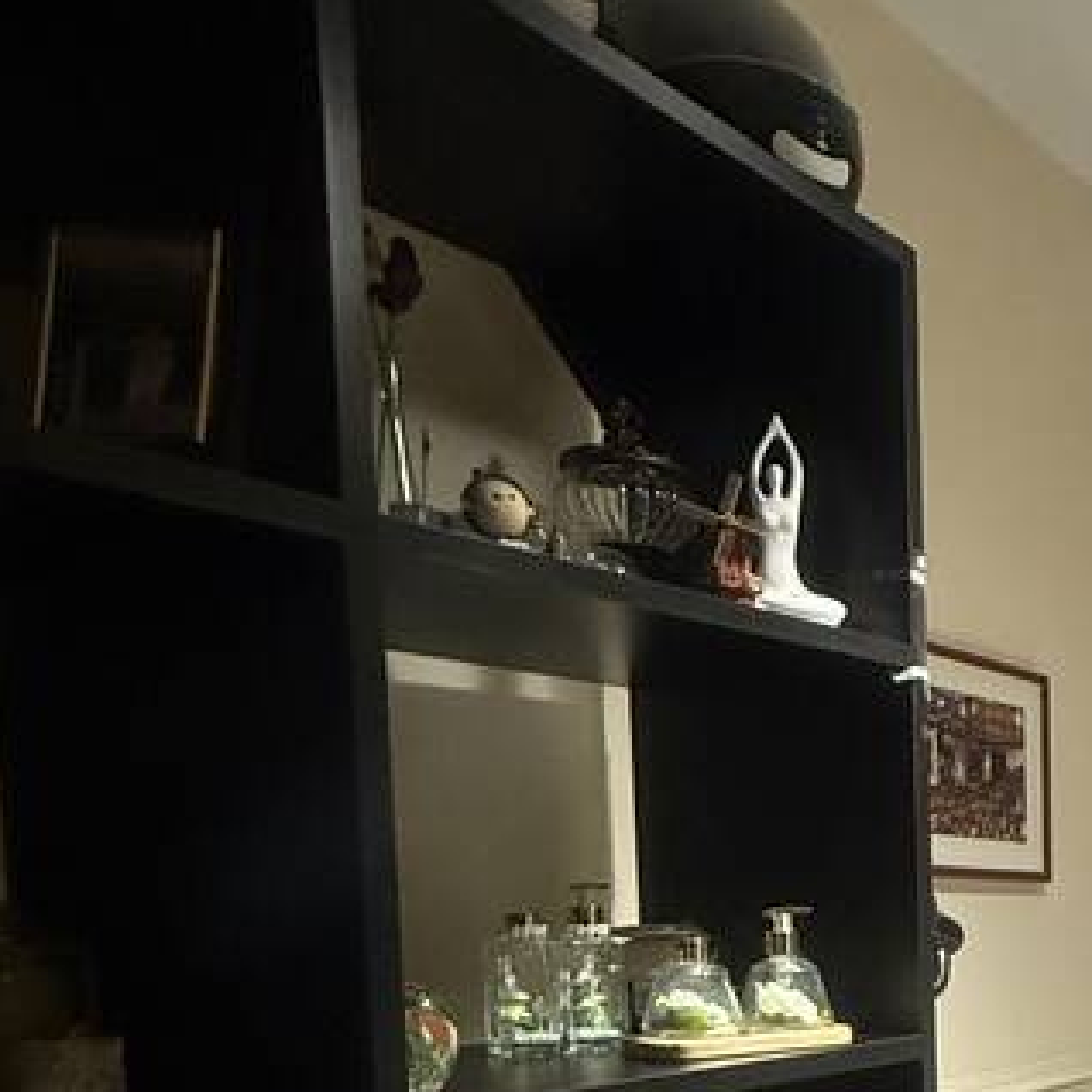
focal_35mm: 42
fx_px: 1499
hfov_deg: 32.6
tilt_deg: -3.8
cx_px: 1329
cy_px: 1023
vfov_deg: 36.9
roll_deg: -0.5
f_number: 2.2
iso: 640
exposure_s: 1/60
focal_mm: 2.22
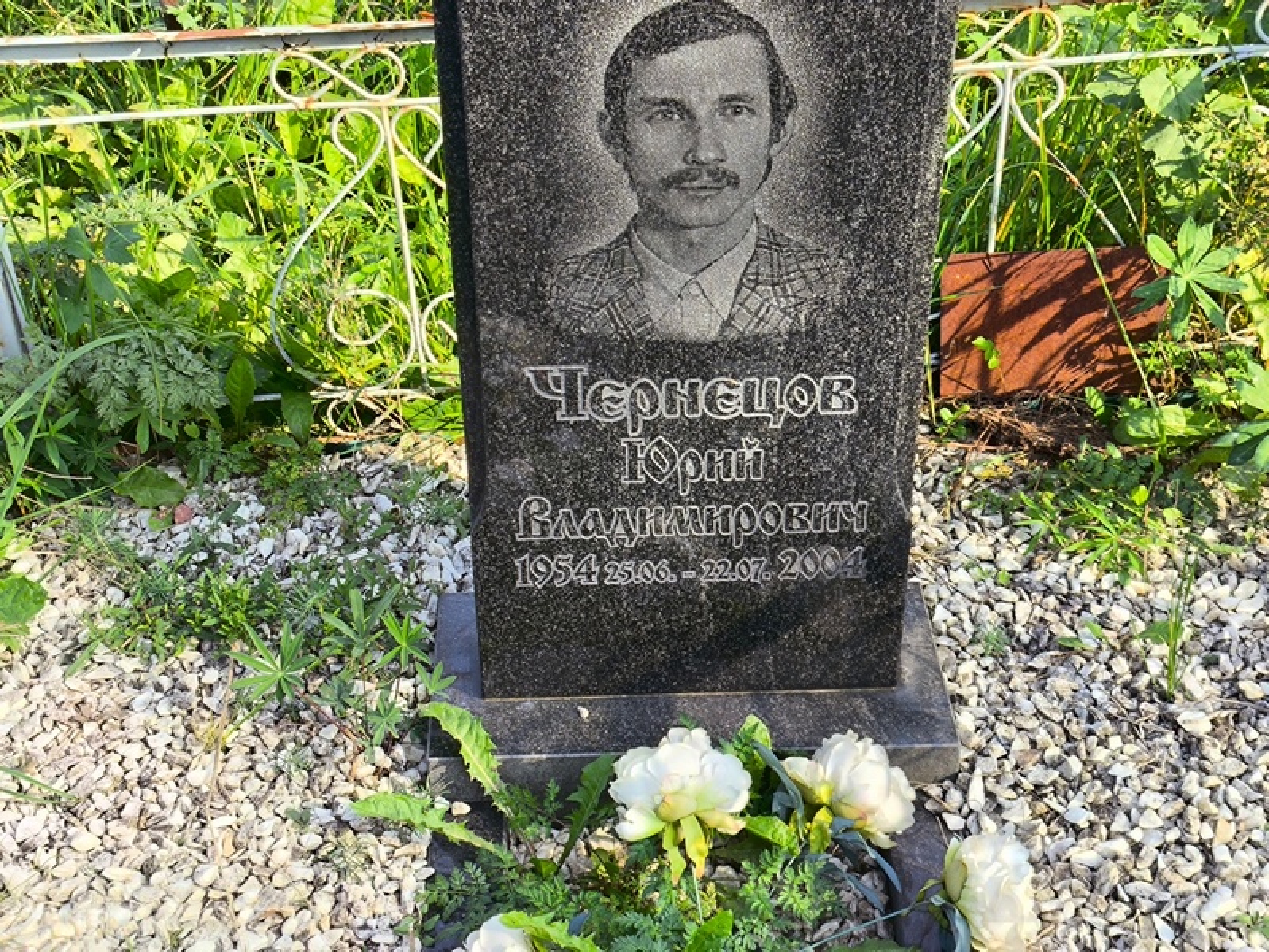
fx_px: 1834
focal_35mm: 50
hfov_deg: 38.2
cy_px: 476
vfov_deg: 29.1
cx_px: 634
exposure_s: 1/369
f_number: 1.7
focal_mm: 4.71
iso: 50
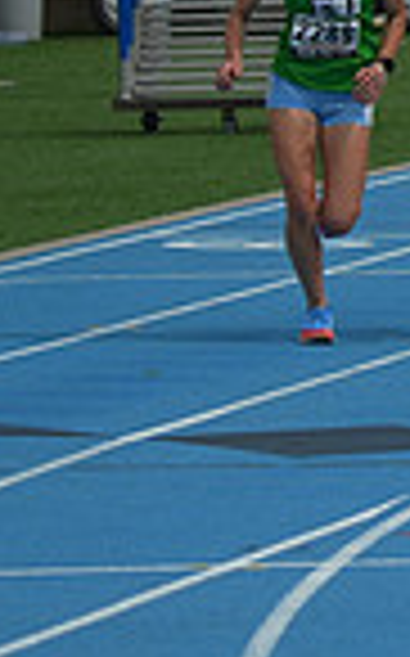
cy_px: 2
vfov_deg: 3.8
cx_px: 1189
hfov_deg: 2.4
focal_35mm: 546
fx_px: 9781
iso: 500
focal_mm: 135
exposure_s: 1/6400
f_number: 5.6
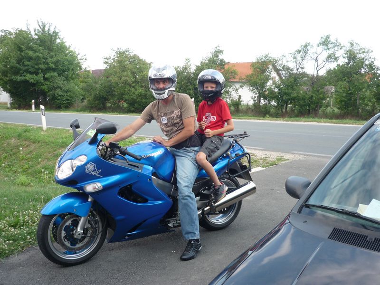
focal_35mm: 36
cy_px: 142
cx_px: 190
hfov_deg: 51.4
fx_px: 395
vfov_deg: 39.7
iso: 100
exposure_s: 1/160
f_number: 2.9
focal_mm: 6
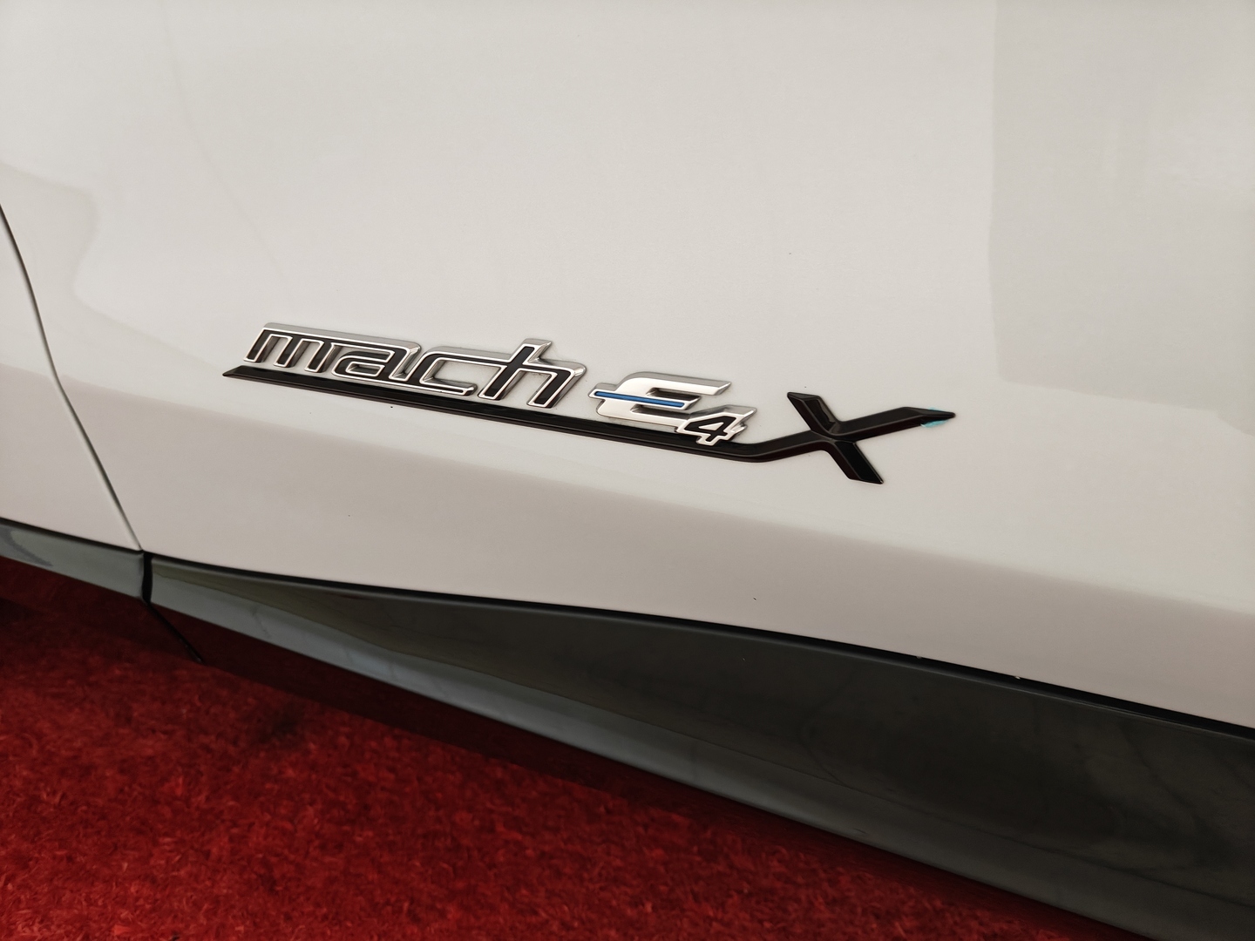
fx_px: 870
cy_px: 470
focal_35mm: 24
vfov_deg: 56.8
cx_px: 628
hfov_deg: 71.6
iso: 640
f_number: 1.8
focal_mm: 5.59
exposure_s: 1/50
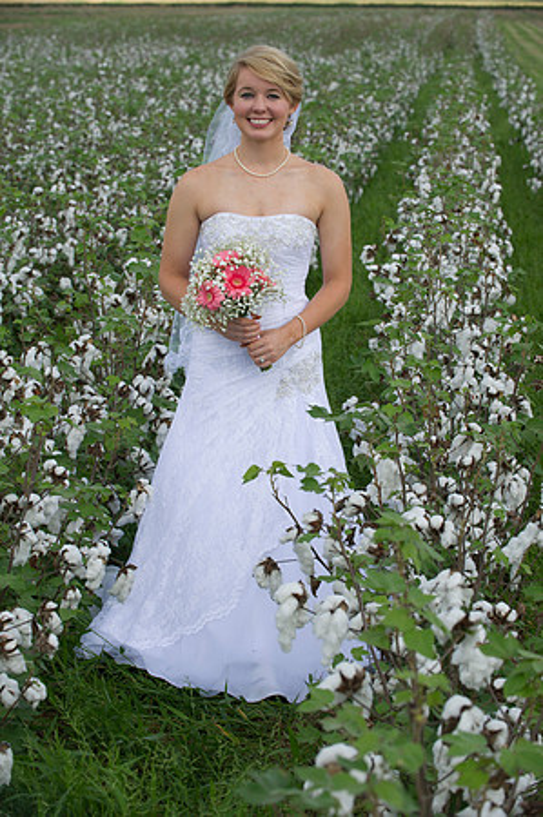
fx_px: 2041
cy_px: 408
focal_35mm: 90
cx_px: 272
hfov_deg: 15.2
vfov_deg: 22.6
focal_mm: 90
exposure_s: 1/200
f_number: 6.3
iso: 160
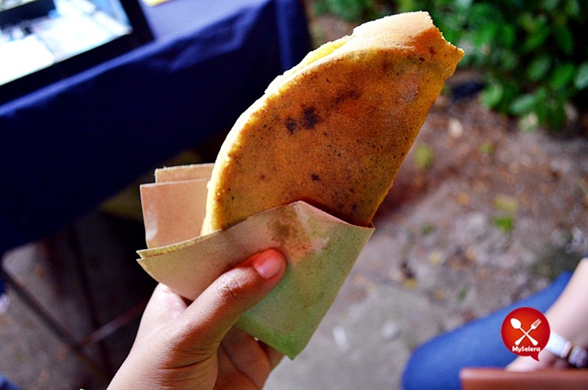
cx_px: 294
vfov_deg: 47.8
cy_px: 195
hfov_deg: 67.5
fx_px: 440
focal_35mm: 27
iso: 1600
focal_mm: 18
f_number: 3.5
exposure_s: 1/25
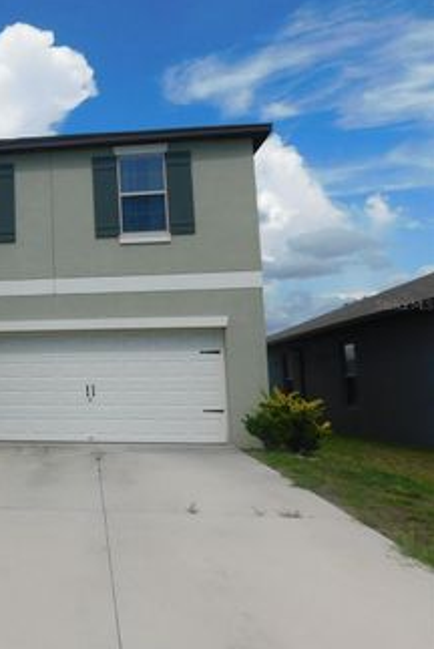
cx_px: -66
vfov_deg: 51.8
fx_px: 668
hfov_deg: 31.2
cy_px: 304
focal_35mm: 37
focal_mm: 4
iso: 125
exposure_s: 1/800
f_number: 6
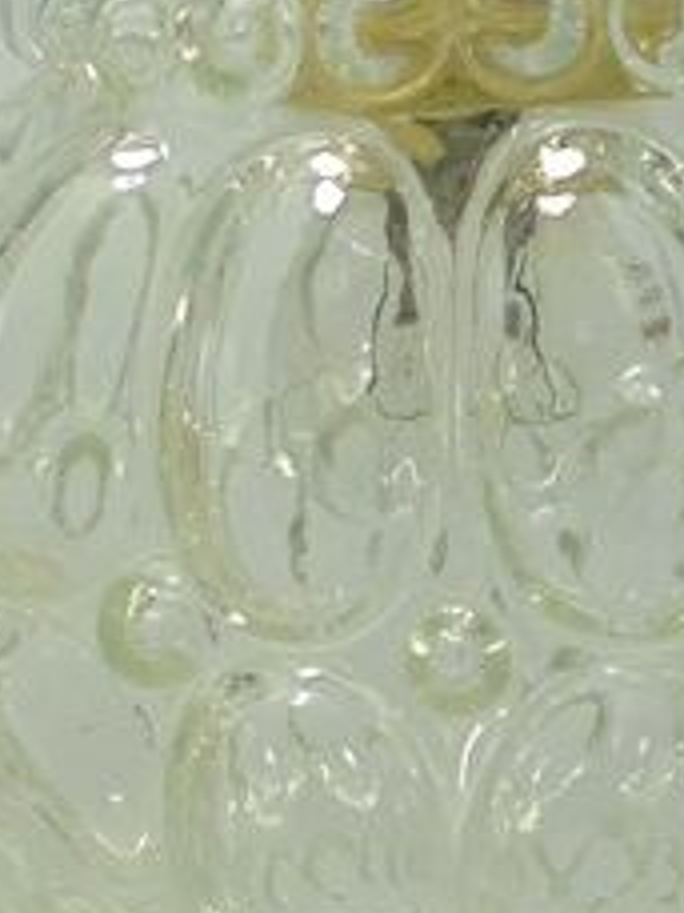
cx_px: -26
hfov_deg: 9.8
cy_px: 841
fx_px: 3952
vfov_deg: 13.0
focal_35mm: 150
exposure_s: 1/80
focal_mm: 6.9
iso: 100
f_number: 4.2
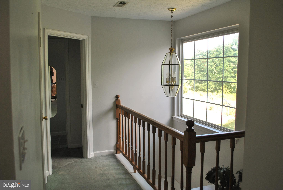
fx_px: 260
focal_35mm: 33
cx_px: 142
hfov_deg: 57.2
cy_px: 95
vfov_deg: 40.1
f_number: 5
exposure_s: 1/100
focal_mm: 22
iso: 200
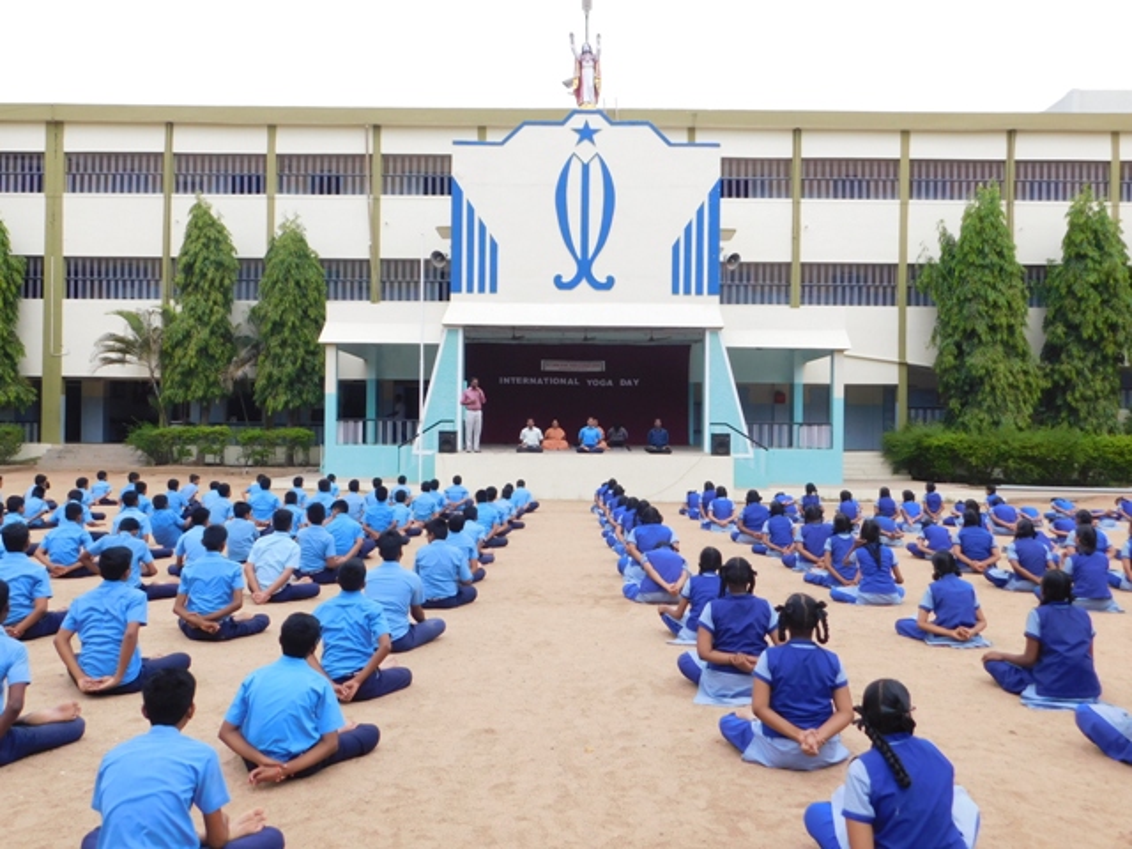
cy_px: 424
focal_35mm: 30
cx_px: 566
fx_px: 981
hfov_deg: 60.0
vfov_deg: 46.8
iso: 125
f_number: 3.2
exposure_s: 1/640
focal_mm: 5.3
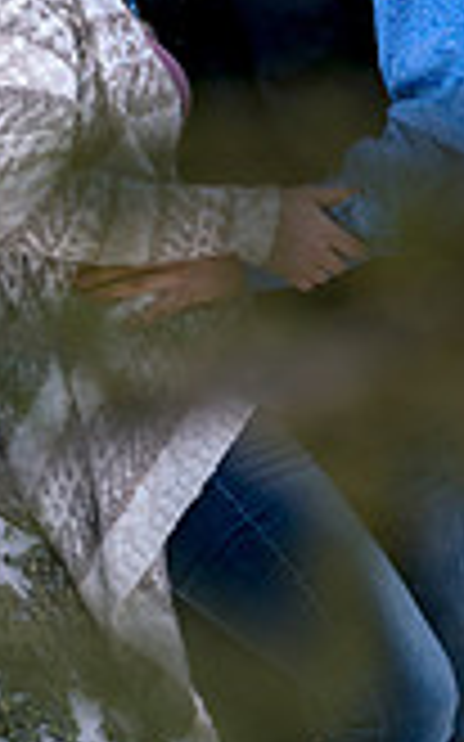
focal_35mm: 376
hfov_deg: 3.5
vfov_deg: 5.6
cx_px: 252
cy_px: 337
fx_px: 7614
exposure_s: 1/125
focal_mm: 135
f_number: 4
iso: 250
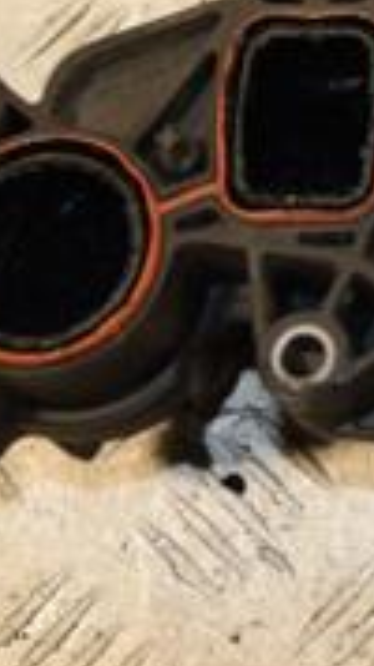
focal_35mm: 133
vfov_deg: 15.8
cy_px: -56
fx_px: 2343
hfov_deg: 8.4
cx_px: 883
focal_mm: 25
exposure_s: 1/200
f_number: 5.6
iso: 800
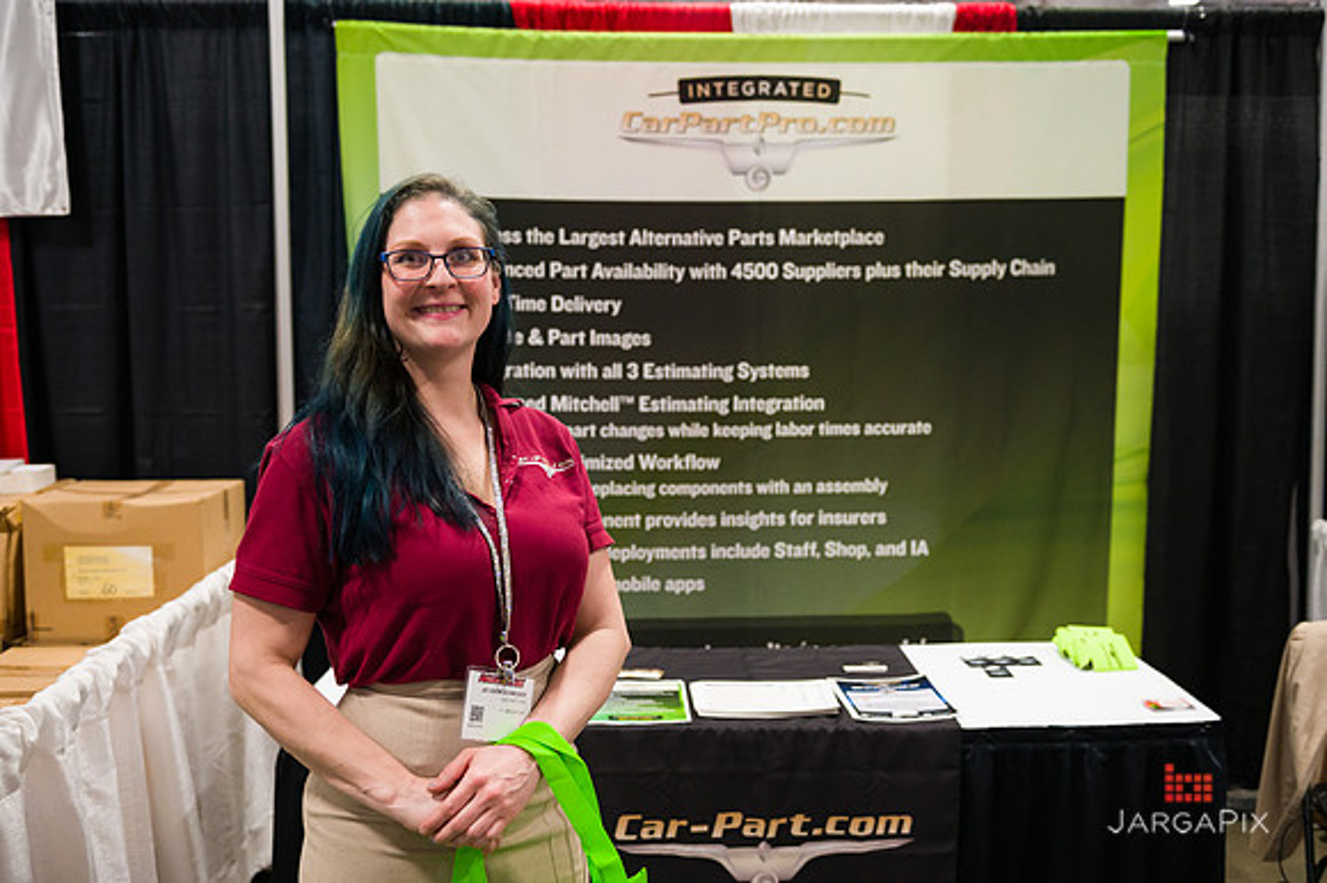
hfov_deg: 54.5
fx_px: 1289
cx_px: 664
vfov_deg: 37.8
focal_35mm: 35
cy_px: 442
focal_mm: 35
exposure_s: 1/200
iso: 3200
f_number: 4
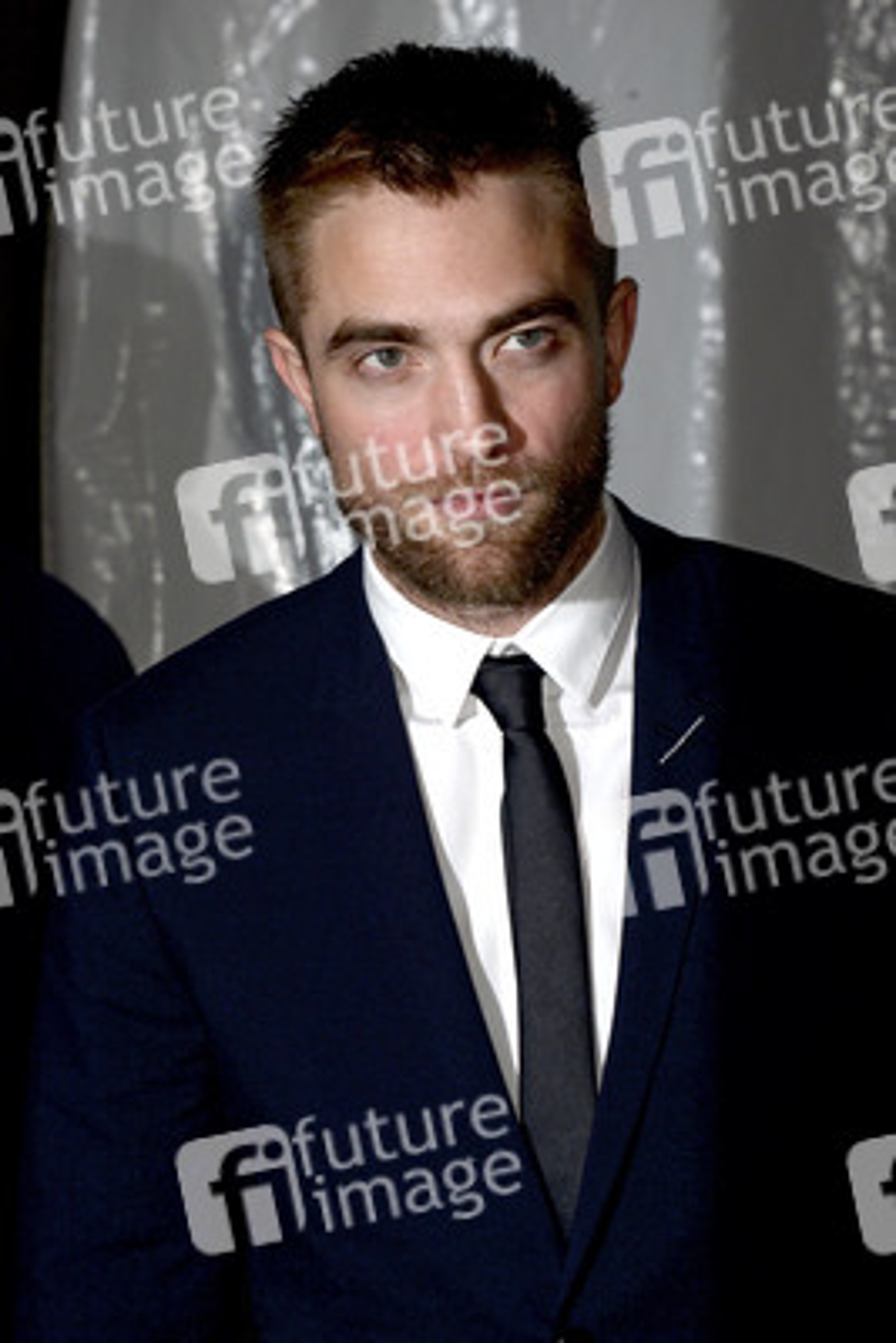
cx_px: 448
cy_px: 672
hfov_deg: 9.2
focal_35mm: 150
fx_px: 5595
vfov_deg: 13.7
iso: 800
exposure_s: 1/500
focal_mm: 150
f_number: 5.6
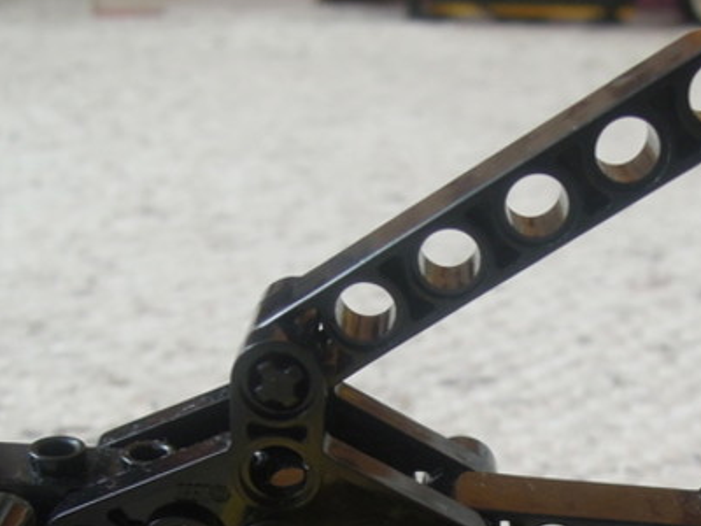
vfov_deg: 22.2
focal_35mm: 63
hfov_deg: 30.5
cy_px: 558
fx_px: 1276
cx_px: 478
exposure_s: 1/30
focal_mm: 5
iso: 220
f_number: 2.8
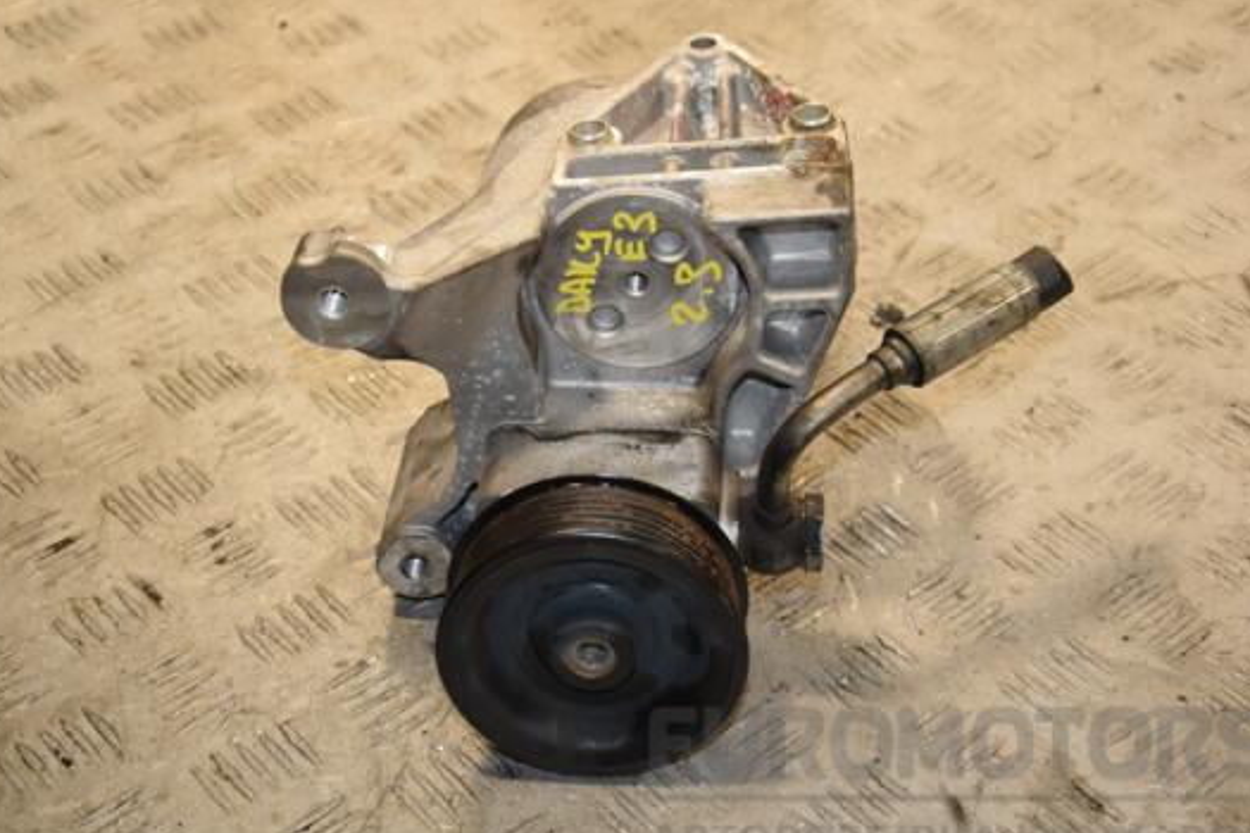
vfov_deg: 18.9
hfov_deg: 28.1
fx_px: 2500
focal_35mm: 72
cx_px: 605
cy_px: 426
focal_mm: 42
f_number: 5.6
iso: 800
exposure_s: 1/200
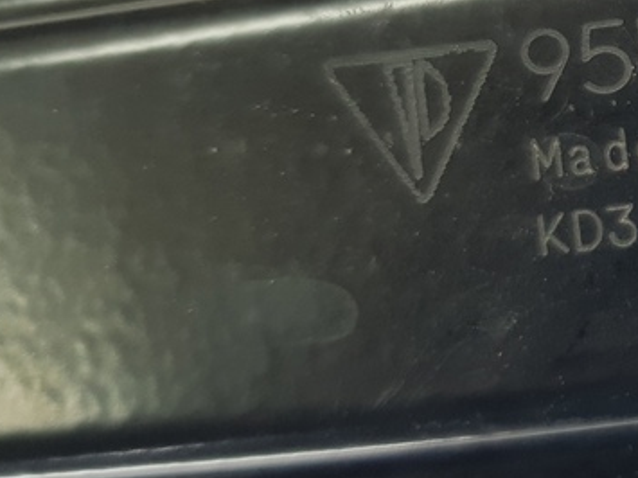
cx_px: 895
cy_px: 97
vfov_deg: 19.4
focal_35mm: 75
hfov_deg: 22.4
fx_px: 1382
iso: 80
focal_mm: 4.2
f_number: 1.7
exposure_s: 1/100
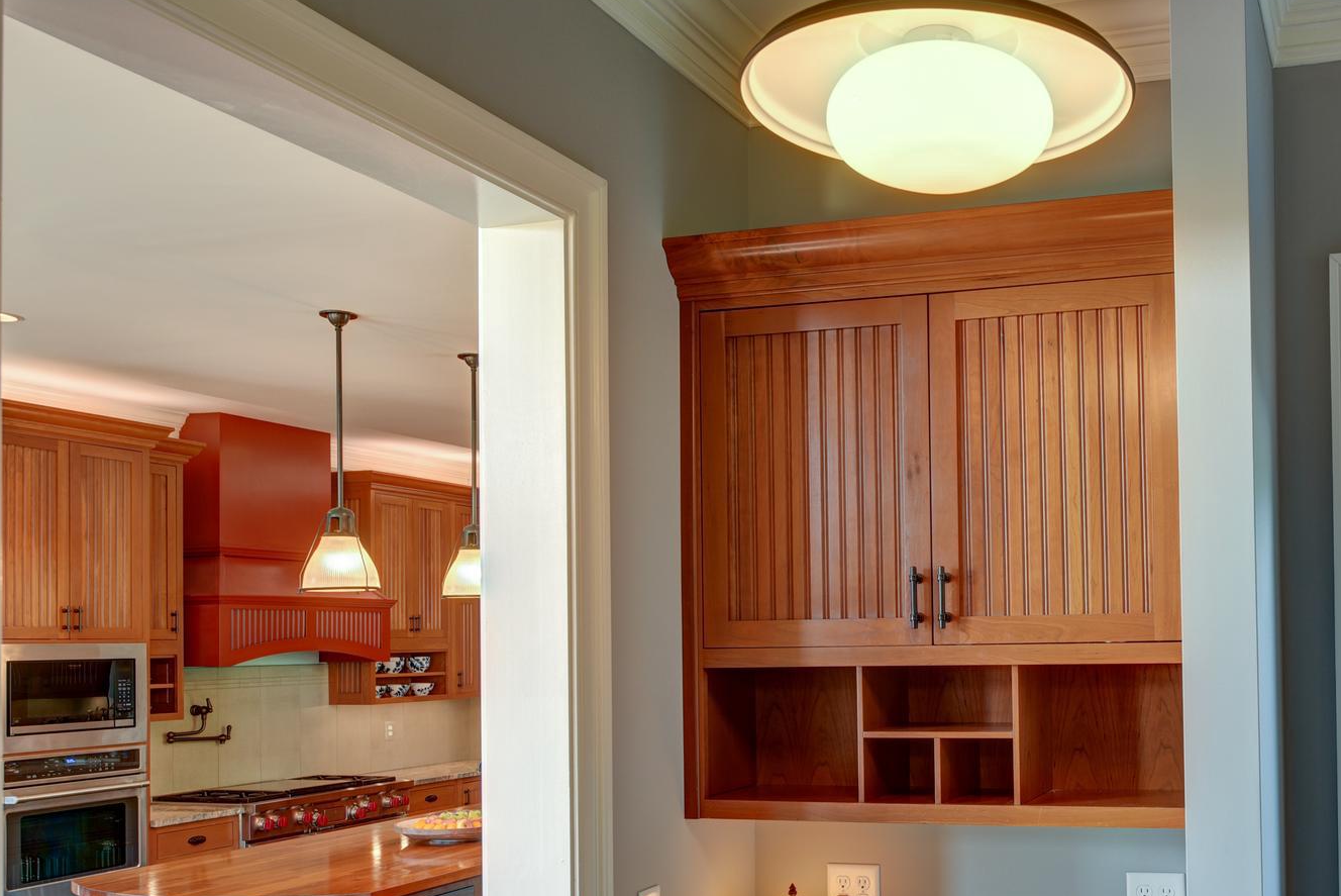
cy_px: 612
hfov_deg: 49.6
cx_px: 1023
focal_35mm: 37
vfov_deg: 35.6
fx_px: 1379
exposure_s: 1/10
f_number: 8
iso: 200
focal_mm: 24
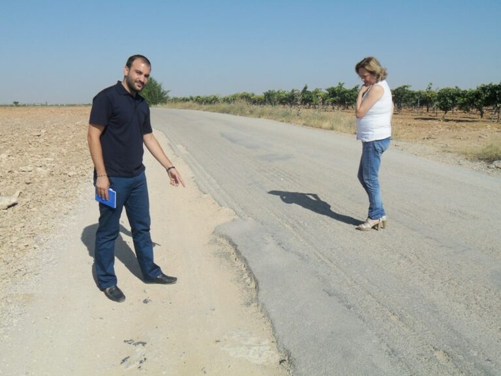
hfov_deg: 50.1
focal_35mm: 37
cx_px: 250
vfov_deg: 38.7
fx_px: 536
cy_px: 188
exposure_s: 1/350
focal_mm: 6.6
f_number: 10.1
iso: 100
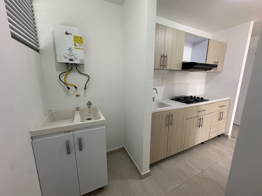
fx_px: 106
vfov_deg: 85.7
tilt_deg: -10.6
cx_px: 131
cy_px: 98
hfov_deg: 102.1
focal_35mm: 14
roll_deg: -0.4
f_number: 2.2
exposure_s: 1/120
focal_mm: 2.22
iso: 200
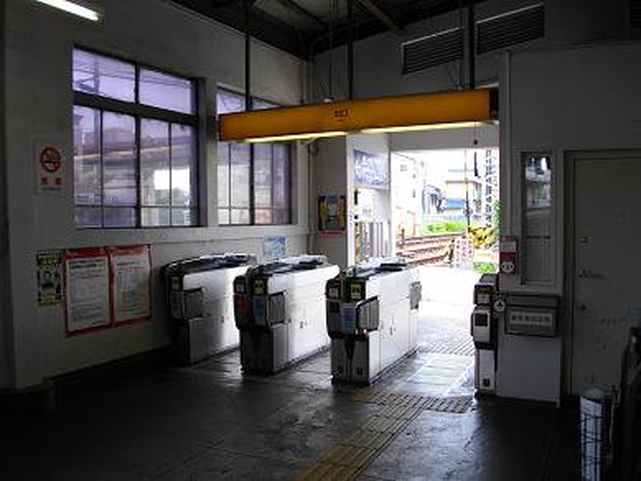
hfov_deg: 56.8
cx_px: 320
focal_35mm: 32
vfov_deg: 44.2
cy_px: 240
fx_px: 593
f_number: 2.9
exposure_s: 1/200
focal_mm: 5.7
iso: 100
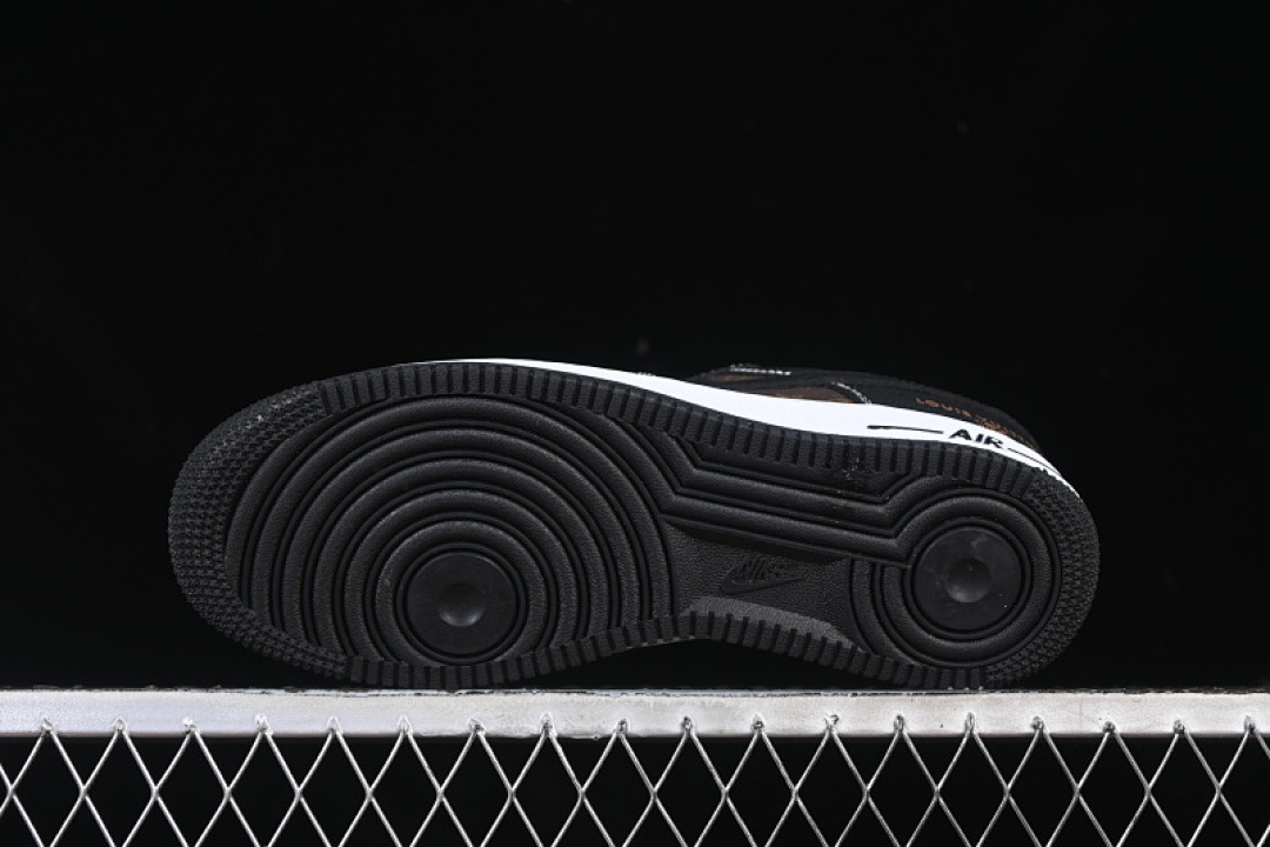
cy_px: 424
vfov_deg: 18.2
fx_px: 2646
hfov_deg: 27.0
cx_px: 635
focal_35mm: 75
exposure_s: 1/60
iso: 160
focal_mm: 50
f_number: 6.3
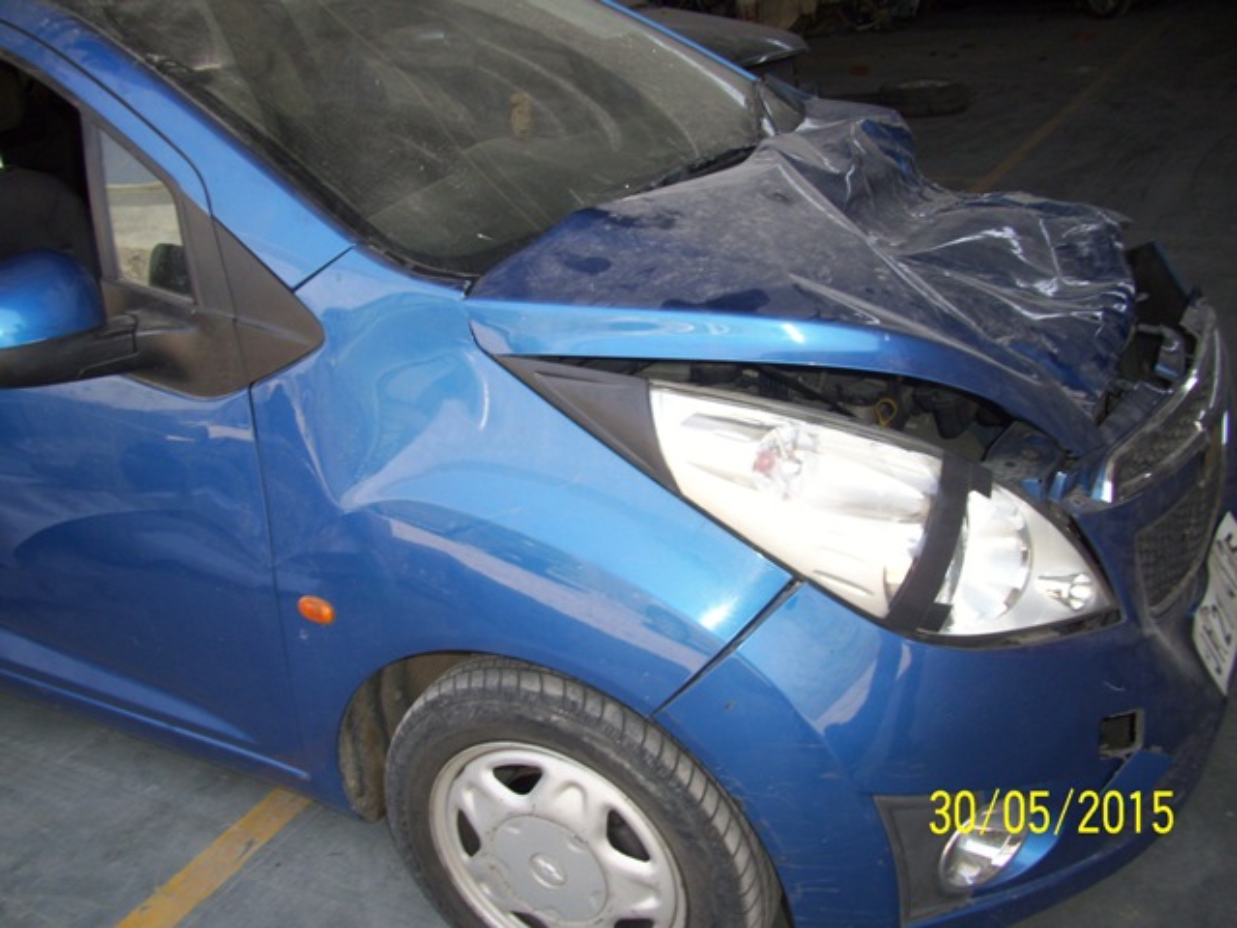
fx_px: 1215
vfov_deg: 41.8
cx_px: 618
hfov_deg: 54.0
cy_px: 464
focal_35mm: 34
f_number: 2.9
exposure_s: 1/125
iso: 80
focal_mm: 5.7
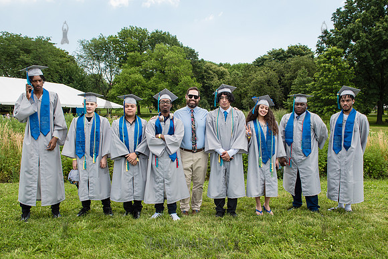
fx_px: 289
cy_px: 139
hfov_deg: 67.8
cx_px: 196
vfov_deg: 48.3
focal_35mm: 27
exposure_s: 1/400
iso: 200
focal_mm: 24
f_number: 5.6
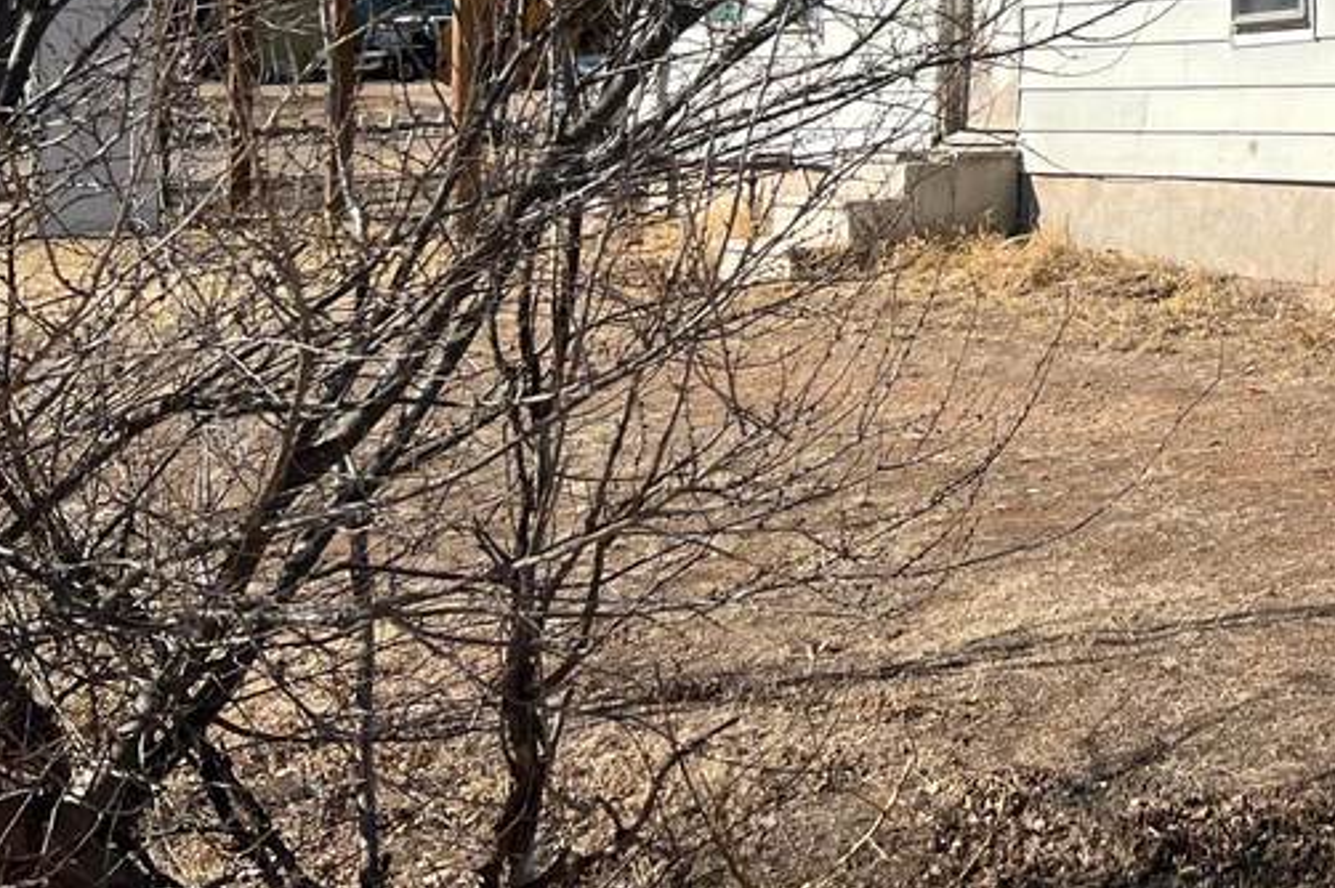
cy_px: -170
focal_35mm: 69
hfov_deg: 25.9
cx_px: 1643
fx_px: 2557
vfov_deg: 18.7
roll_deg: +0.6
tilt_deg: +2.5
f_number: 1.5
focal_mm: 5.7
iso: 50
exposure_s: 1/5319
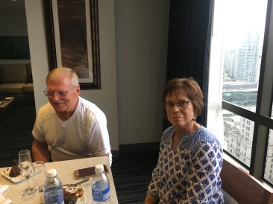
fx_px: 229
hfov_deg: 61.7
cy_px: 102
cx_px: 136
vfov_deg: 48.2
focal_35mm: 29
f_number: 2.2
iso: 80
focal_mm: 4.15
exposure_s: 1/30
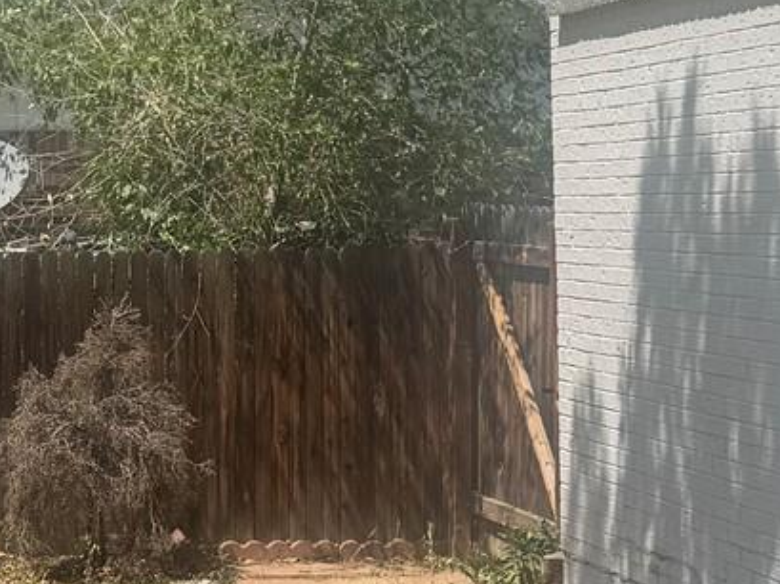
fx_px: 2116
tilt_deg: +0.3
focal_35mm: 94
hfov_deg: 20.8
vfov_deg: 15.5
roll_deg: -0.7
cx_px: 284
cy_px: 65
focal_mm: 6.76
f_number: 1.78
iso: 80
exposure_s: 1/5814
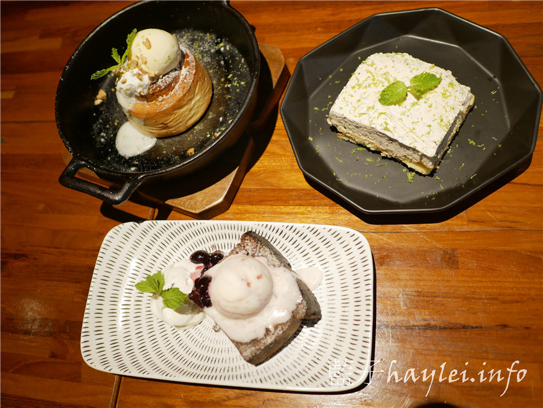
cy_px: 204
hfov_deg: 60.0
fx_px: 471
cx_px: 272
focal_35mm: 30
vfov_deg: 46.8
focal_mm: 15
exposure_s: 1/60
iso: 320
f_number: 1.7
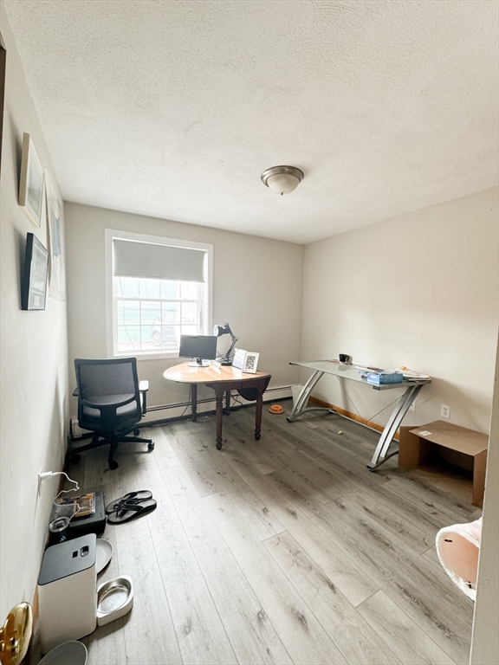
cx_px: 250
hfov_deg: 85.7
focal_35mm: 14
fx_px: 269
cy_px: 332
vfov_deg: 102.1
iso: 200
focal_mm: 2.22
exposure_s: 1/60
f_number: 2.2
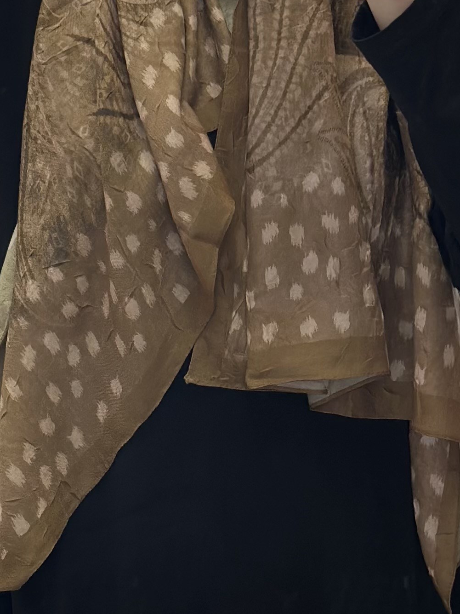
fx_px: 2570
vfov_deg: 13.5
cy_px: 46
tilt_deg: -7.8
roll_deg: -1.8
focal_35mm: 145
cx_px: 216
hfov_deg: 10.2
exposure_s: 1/141
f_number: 1.78
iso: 80
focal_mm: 6.86
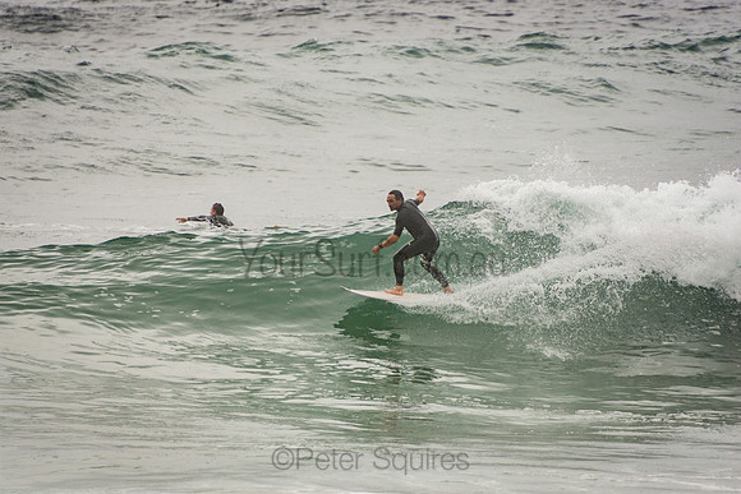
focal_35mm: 600
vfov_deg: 2.3
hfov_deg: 3.4
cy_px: 247
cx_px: 370
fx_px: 12352
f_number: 5.6
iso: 360
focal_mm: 400
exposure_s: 1/1250
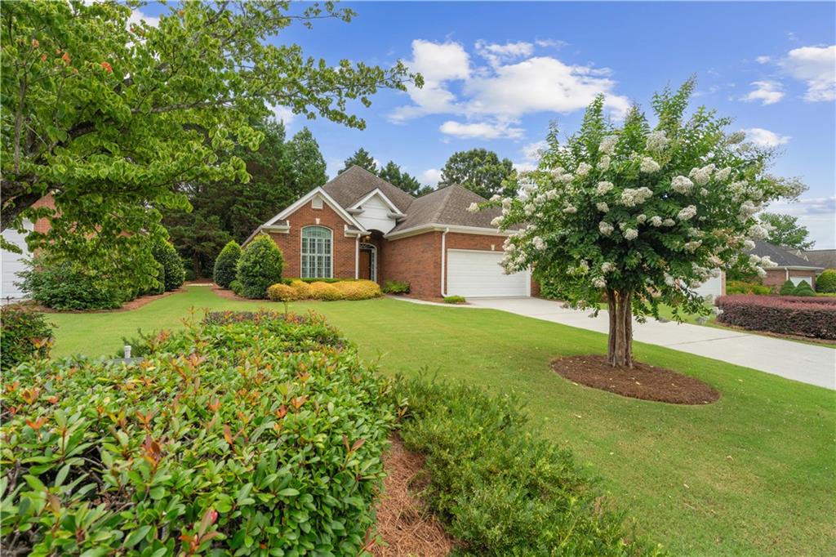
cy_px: 278
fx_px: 371
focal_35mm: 16
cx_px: 418
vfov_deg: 73.7
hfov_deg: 96.8
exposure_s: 1/125
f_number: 9
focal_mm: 16
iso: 400
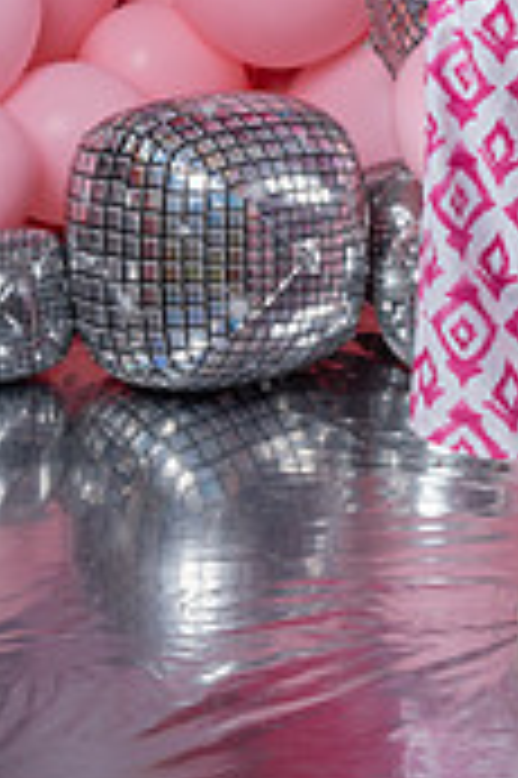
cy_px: -166
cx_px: 518
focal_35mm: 125
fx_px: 2703
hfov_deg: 10.8
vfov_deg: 15.8
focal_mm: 48
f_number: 5.6
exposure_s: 1/250
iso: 100
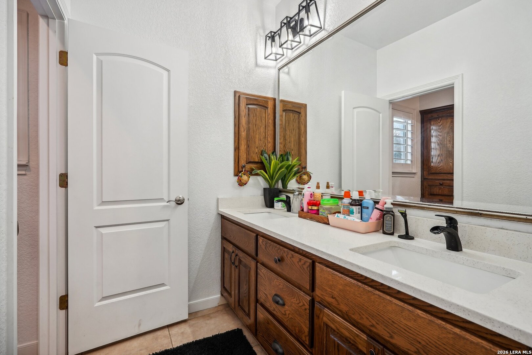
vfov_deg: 72.1
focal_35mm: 16
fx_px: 244
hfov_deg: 95.0
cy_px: 178
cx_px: 266
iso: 320
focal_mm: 16.5
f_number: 8
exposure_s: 1/30
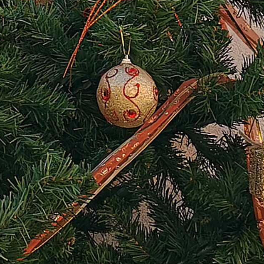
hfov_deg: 12.4
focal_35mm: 137
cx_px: -66
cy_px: -205
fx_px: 1182
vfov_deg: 11.8
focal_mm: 5.56
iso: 50
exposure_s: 1/964
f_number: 1.6
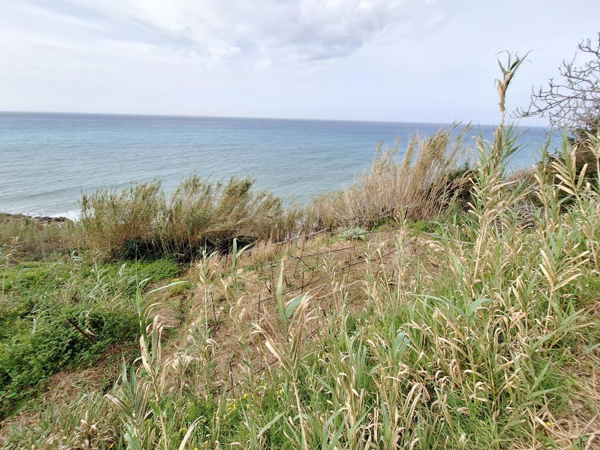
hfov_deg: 106.2
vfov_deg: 89.9
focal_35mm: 13
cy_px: 225
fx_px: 225
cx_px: 300
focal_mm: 1.74
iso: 40
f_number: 2.2
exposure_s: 1/1035
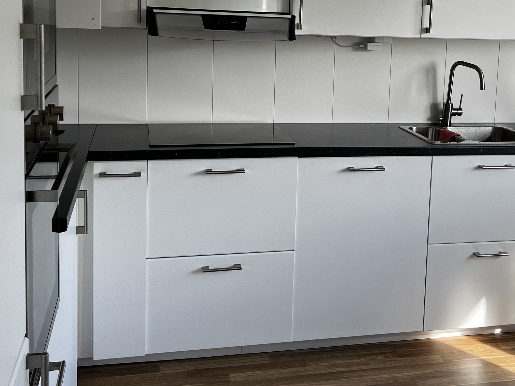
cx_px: 333
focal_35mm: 50
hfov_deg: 37.9
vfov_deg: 28.7
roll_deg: -2.5
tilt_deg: -7.7
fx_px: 744
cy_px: 102
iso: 50
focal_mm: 5.7
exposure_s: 1/344
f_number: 1.5
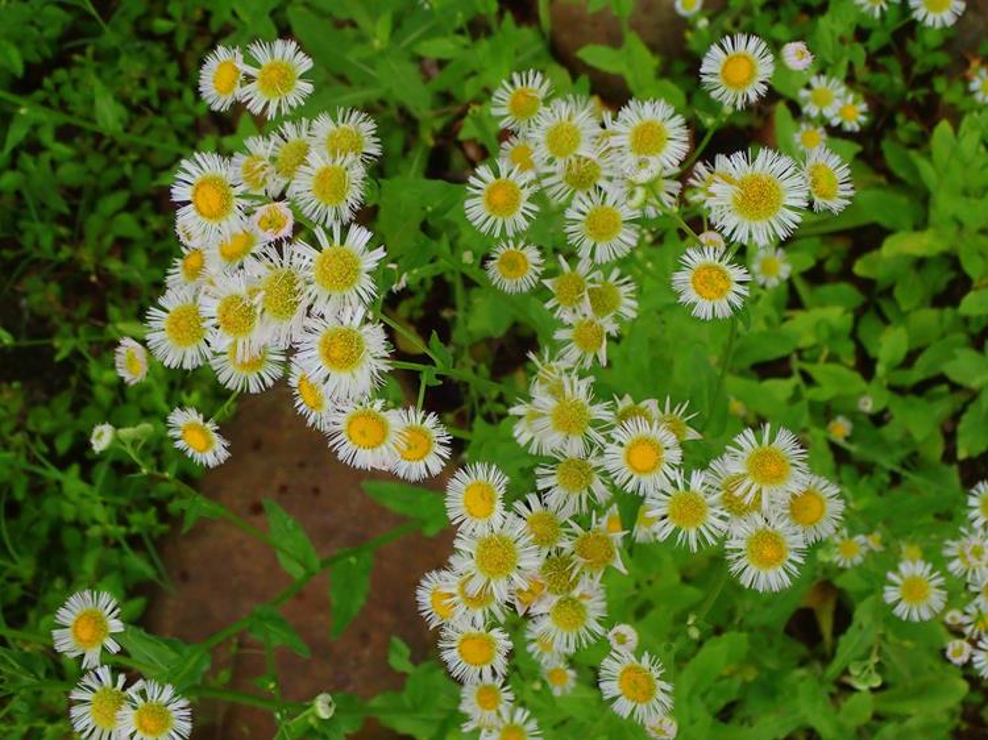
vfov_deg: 33.6
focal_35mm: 43
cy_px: 370
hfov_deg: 43.9
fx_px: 1227
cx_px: 494
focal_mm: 7.86
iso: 400
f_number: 4
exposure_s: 1/200
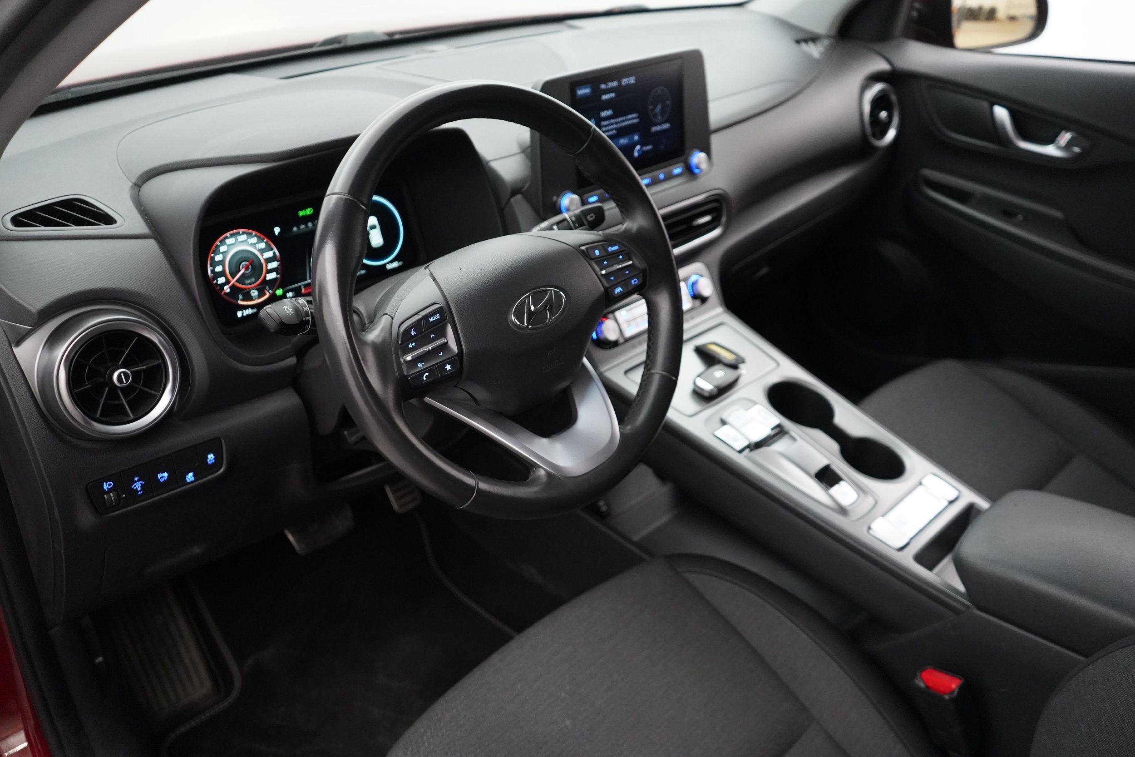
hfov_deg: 63.7
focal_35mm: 29
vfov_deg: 45.0
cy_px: 378
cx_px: 568
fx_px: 914
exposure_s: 1/160
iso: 8000
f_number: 3.5
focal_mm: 29
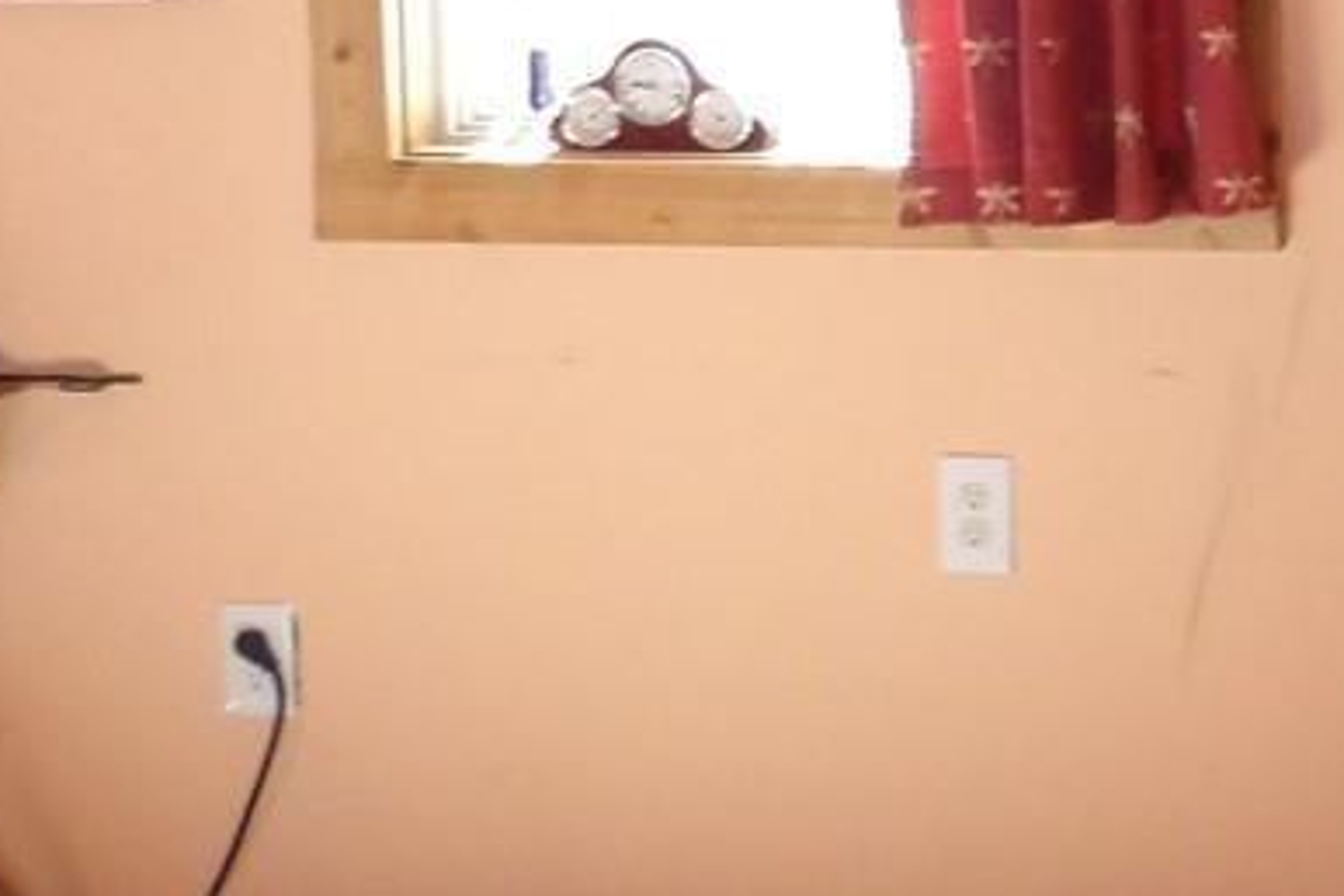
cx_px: 2282
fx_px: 3696
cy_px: -45
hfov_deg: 17.5
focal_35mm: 99
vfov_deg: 13.6
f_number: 4.1
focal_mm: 4.2
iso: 200
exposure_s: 1/30
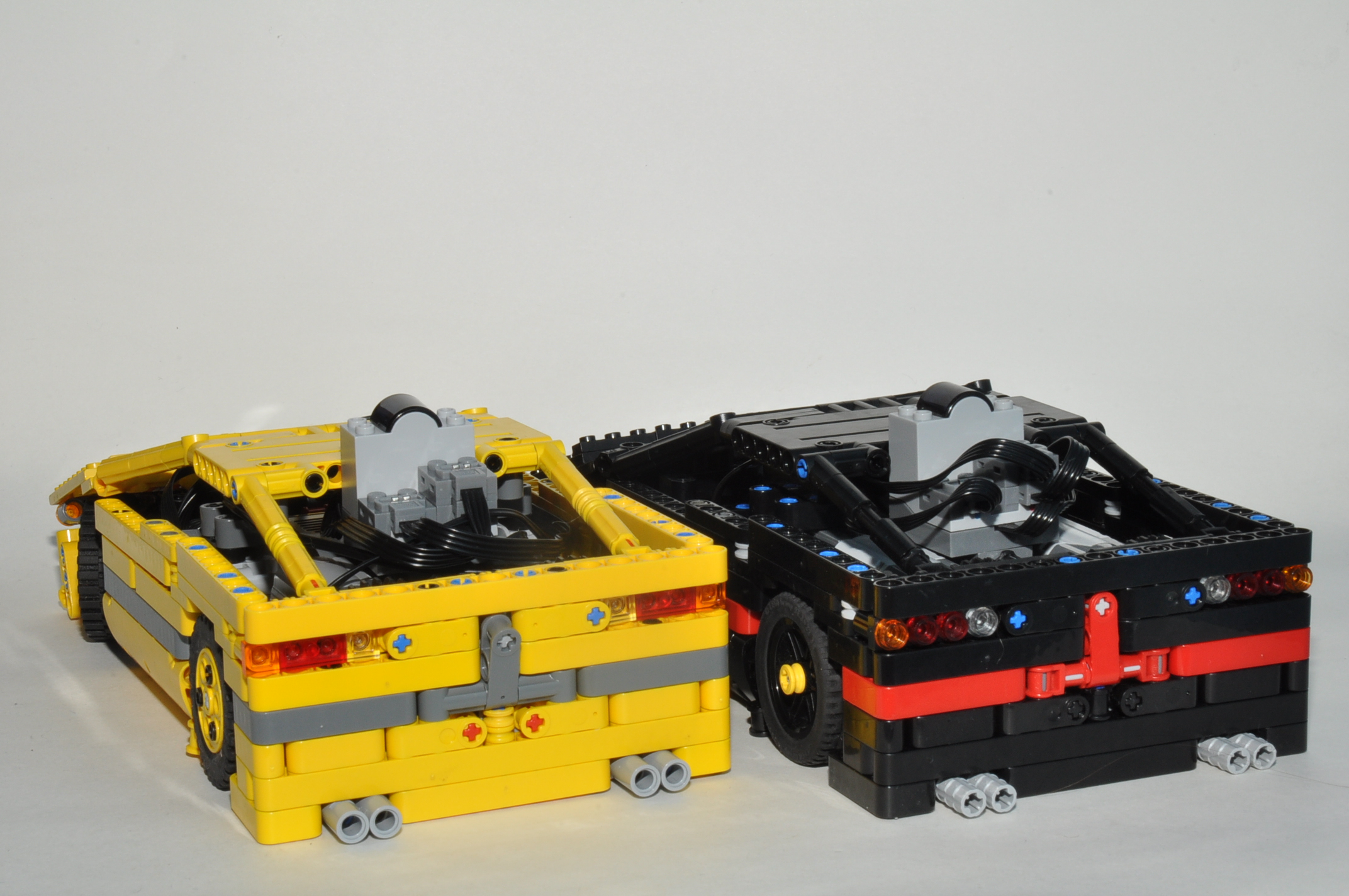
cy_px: 448
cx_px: 674
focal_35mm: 78
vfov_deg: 17.4
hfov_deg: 26.0
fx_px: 2919
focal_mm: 52
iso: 400
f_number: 29
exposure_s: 1/60
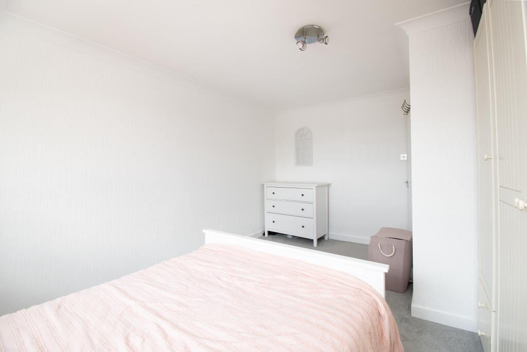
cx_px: 264
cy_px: 176
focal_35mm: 15
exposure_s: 1/30
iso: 320
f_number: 9
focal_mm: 10
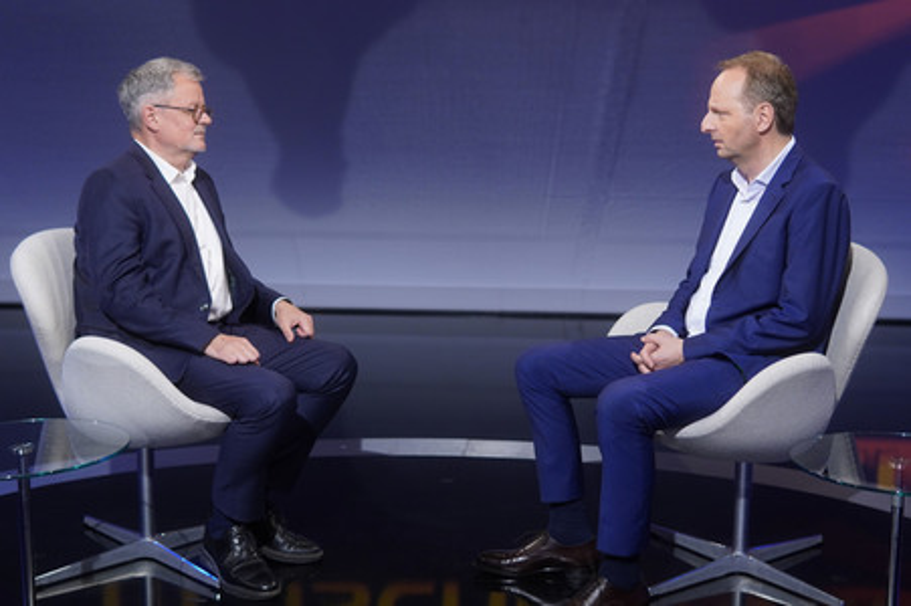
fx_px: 1138
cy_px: 303
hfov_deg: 43.6
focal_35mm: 45
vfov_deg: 29.8
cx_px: 456
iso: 640
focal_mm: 30
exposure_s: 1/320
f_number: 1.8
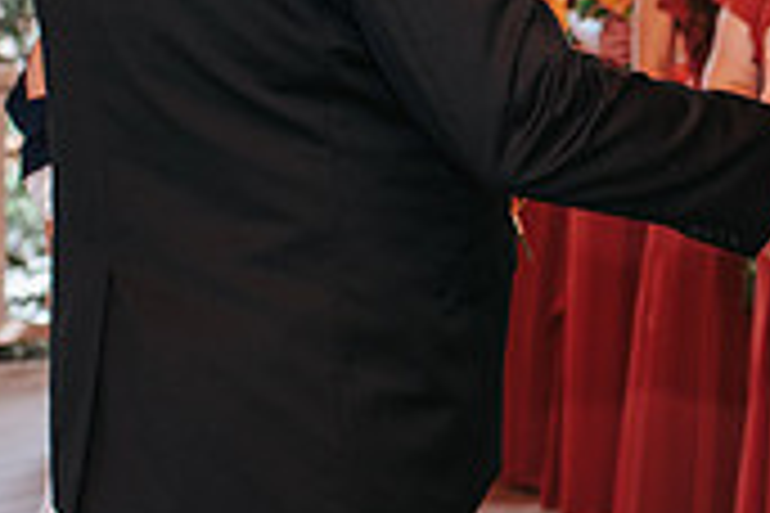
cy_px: 106
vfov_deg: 11.5
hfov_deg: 17.0
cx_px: 693
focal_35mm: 119
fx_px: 2545
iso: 800
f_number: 3.2
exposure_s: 1/125
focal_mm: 35
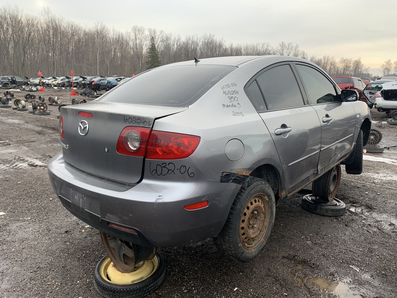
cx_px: 198
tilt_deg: -9.7
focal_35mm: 26
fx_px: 298
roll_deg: -0.4
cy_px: 149
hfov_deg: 67.3
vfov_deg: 53.1
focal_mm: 4.25
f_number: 1.8
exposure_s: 1/192
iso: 25
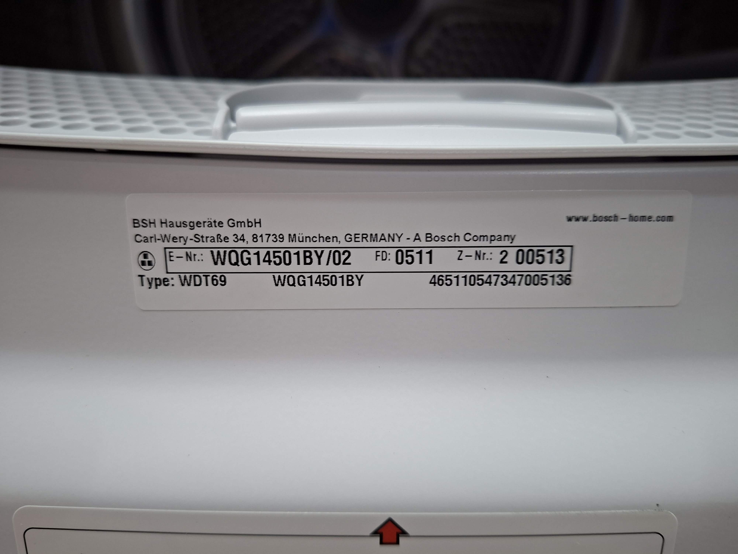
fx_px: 490
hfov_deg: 73.9
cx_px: 369
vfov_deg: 58.9
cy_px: 277
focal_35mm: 23
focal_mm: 5.54
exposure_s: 1/50
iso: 320
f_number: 1.8
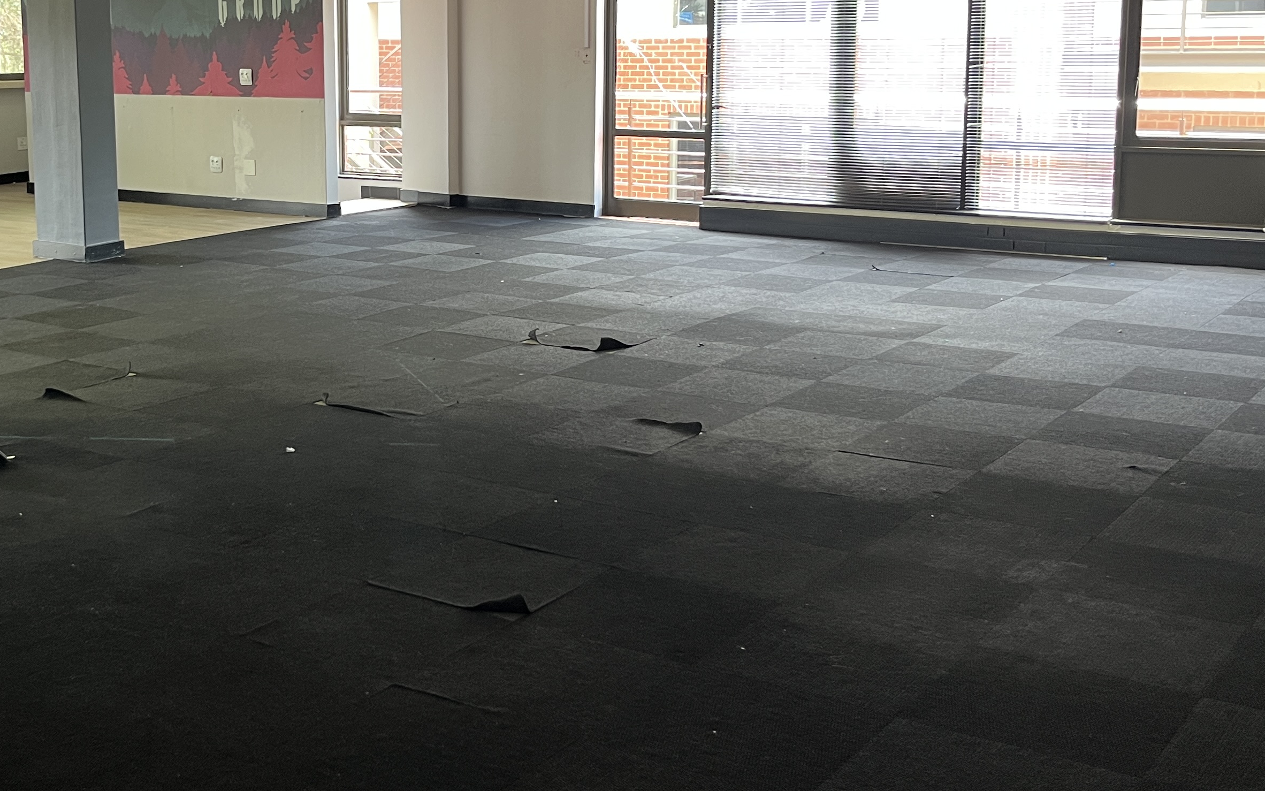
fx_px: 1620
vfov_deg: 27.3
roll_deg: +0.3
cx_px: 372
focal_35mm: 47
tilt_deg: -8.7
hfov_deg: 41.8
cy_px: 276
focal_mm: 5.1
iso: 125
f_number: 1.6
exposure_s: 1/85
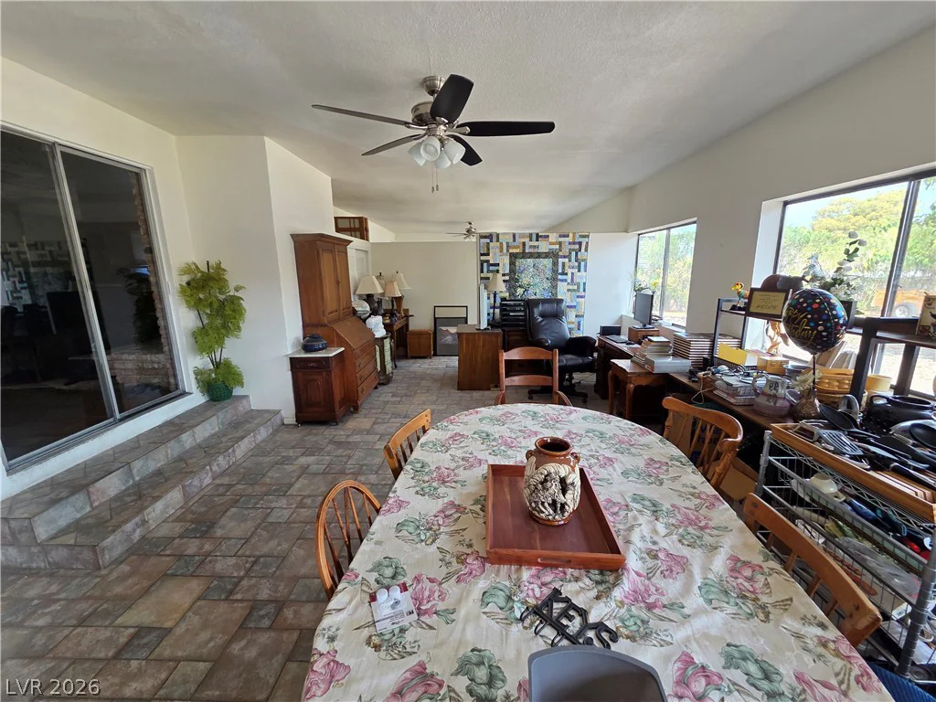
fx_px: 352
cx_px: 468
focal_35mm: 13
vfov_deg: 89.9
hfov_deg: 106.2
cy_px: 351
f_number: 2.2
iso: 80
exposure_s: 1/120
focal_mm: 2.2
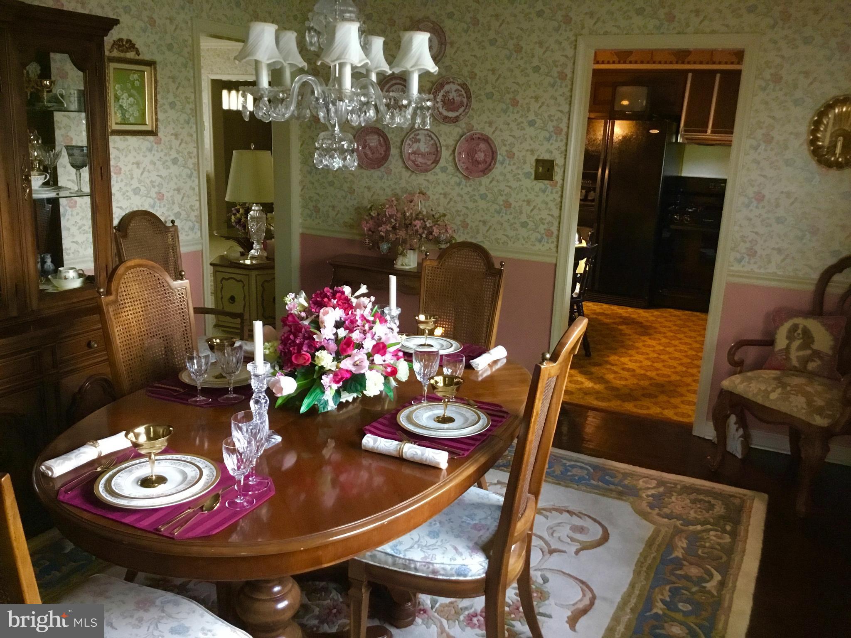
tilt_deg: -14.7
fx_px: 762
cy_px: 319
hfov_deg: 58.4
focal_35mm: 31
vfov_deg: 45.4
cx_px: 426
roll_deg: -1.7
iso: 200
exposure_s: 1/20
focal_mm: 3.3
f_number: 2.4
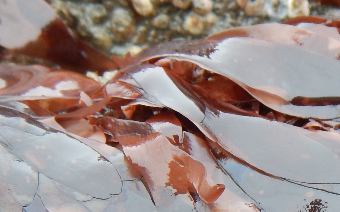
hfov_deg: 23.7
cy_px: 281
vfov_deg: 15.0
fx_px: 769
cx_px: 355
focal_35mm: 83
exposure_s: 1/60
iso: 125
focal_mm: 4.3
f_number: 2.8
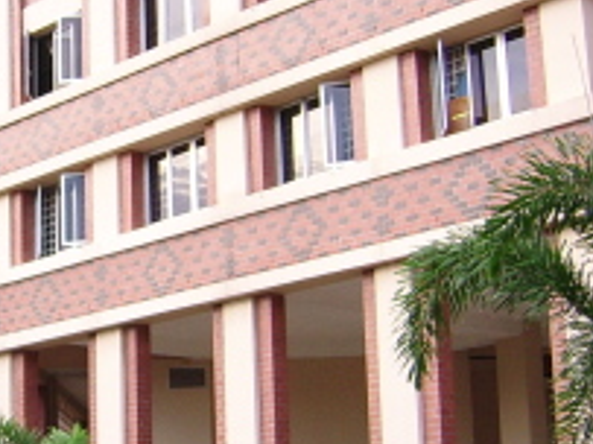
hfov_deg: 19.9
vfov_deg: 15.5
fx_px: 1626
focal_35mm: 95
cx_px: -32
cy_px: 245
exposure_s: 1/78
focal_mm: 5.95
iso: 100
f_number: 2.8
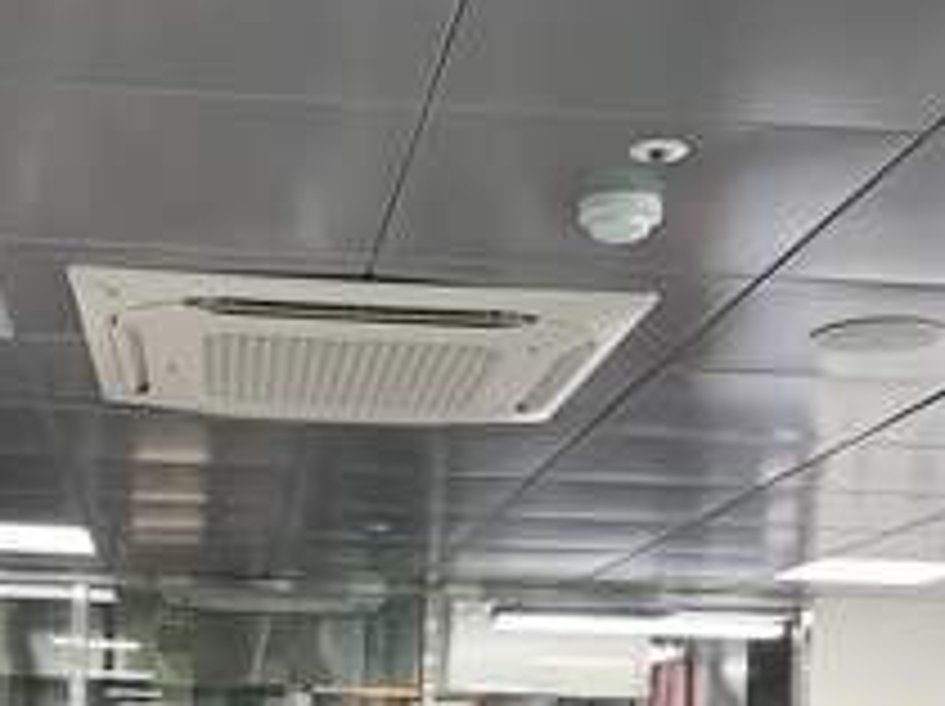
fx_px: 1691
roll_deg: -2.4
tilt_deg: -0.2
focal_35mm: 62
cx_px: 315
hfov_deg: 31.0
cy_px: 794
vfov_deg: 22.2
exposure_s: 1/120
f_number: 1.8
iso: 40
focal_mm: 4.25
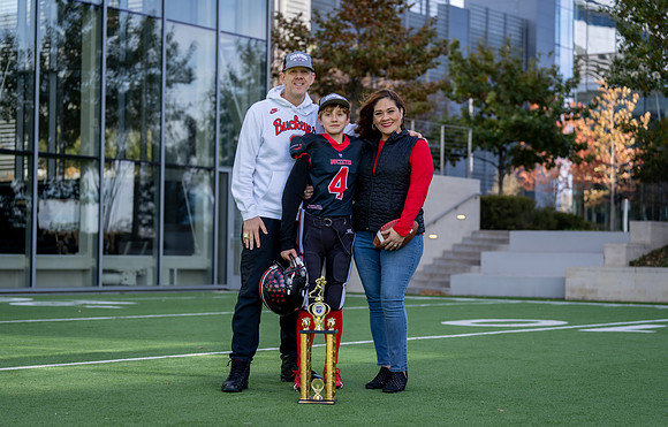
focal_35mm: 73
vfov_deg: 18.1
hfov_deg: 28.0
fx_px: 1339
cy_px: 226
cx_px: 326
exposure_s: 1/640
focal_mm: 70
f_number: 2.8
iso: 100
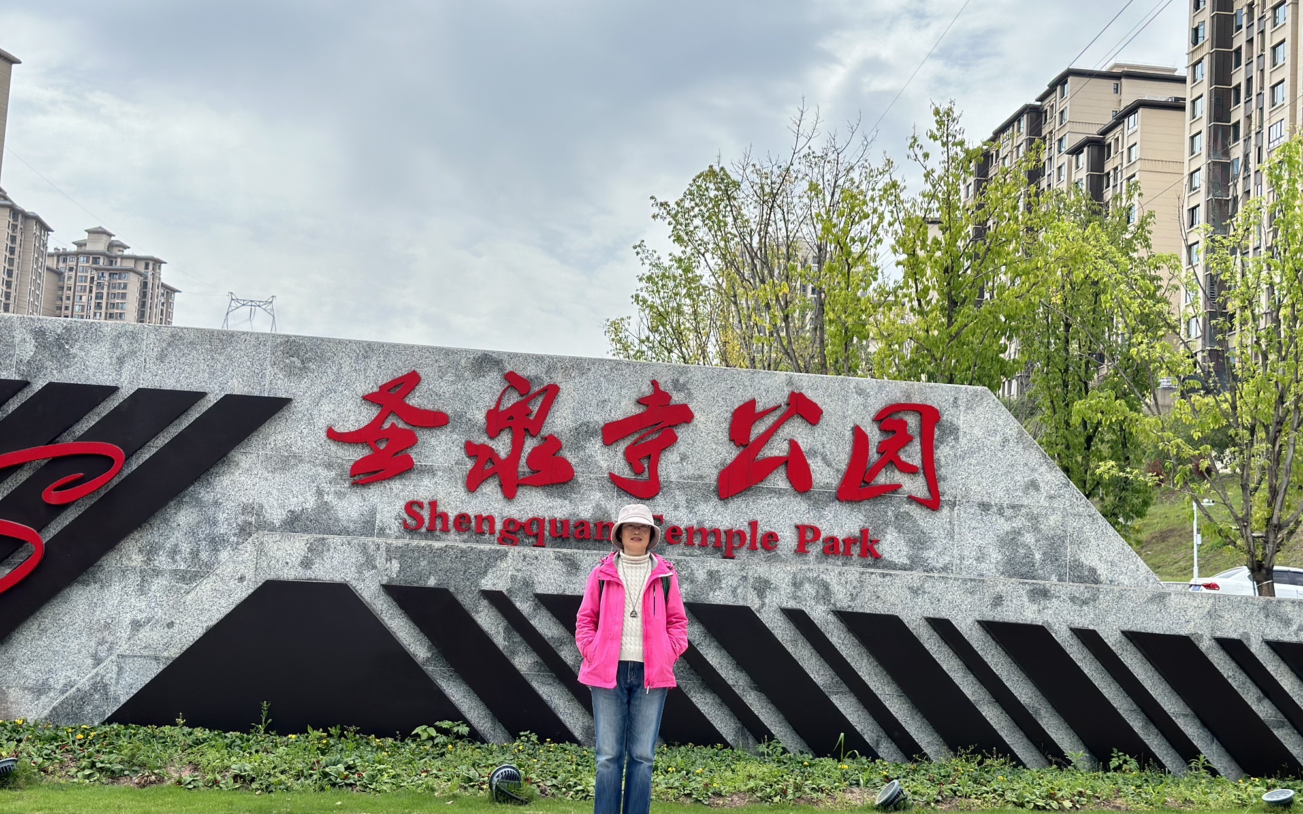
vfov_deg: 25.3
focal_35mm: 51
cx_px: 651
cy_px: 382
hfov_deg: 39.6
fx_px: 1811
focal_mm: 6.86
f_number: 1.78
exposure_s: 1/3058
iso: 100
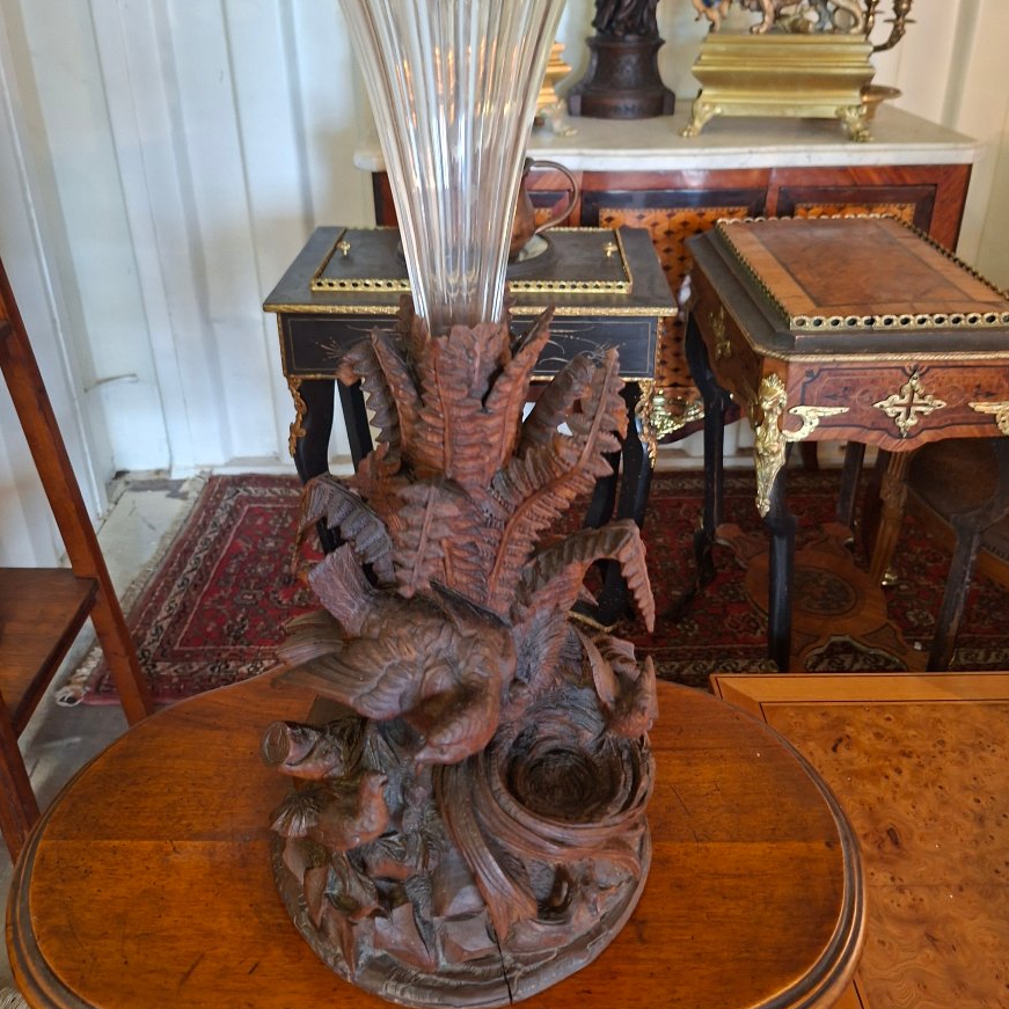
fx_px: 923
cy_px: 378
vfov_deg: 56.6
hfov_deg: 57.3
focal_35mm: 28
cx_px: 520
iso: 250
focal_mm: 5.54
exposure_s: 1/33
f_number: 1.8
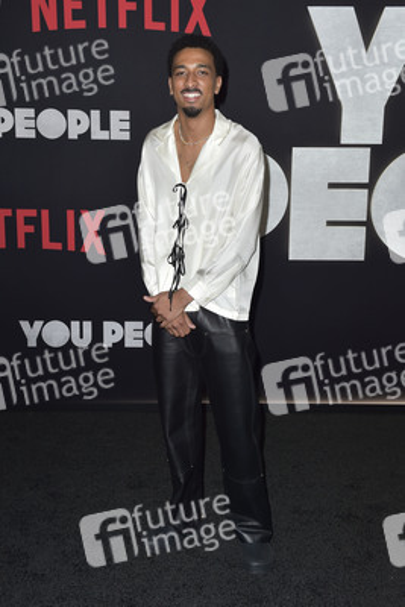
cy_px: 304
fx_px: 759
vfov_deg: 43.6
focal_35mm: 45
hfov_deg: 29.9
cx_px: 202
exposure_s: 1/250
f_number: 6.3
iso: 500
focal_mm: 45
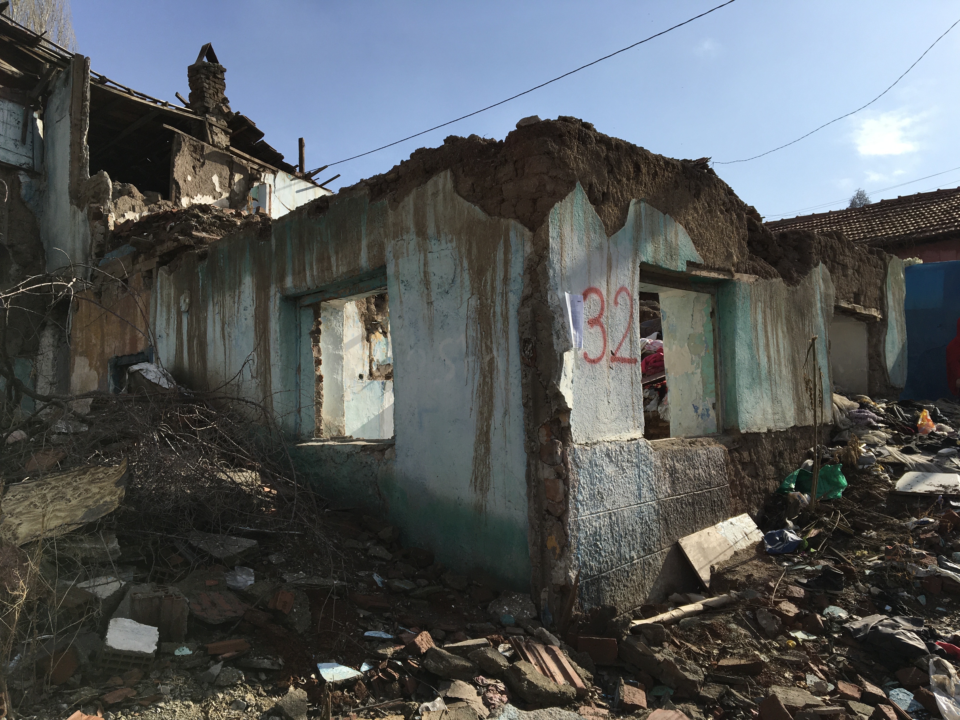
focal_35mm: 29
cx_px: 480
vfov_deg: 48.2
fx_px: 804
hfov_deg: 61.7
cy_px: 360
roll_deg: +1.1
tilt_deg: +6.9
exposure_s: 1/1923
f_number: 2.2
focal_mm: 4.15
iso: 25
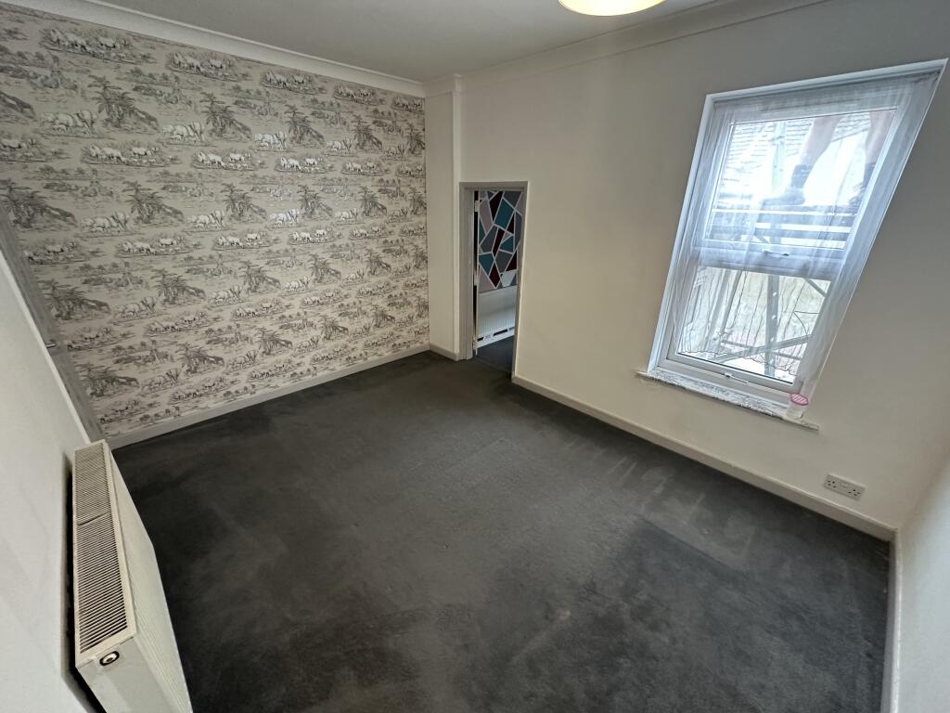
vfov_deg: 85.7
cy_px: 356
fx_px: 384
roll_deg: -0.7
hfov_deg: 102.1
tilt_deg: -22.0
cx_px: 475
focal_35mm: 14
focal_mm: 2.22
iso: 400
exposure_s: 1/50
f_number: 2.2
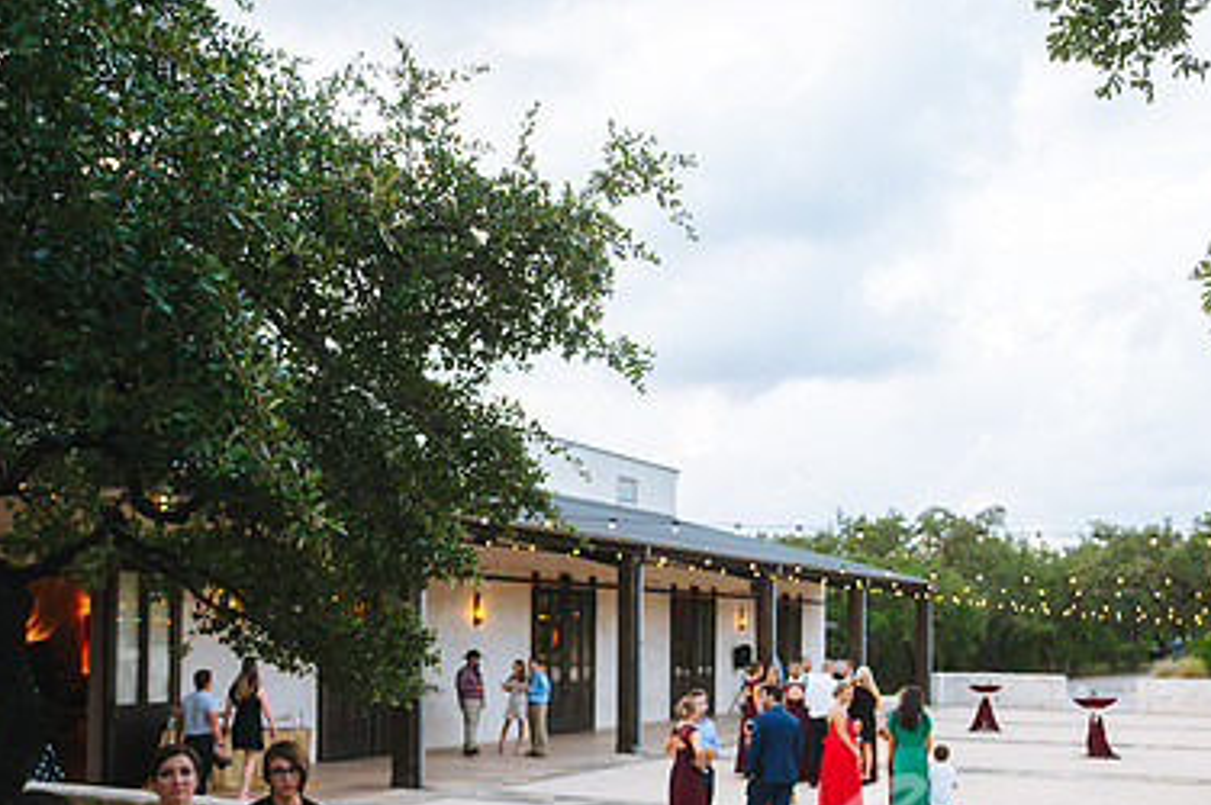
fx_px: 1244
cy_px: 592
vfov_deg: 35.2
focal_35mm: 37
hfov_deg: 51.5
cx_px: 741
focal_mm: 24
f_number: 2.8
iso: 1250
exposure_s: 1/1250
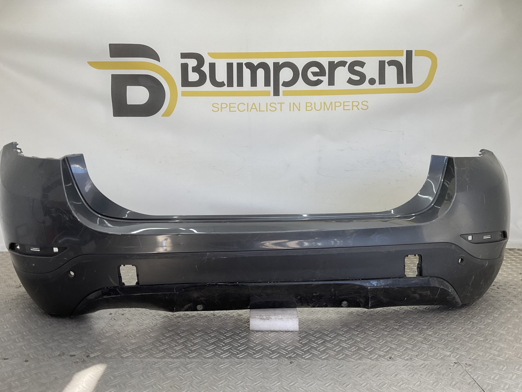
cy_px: 200
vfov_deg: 46.8
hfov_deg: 60.0
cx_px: 258
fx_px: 452
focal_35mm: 30
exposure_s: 1/152
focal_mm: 3
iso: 16
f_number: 1.8
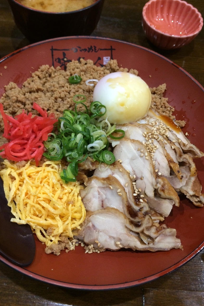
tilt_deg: -61.3
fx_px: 264
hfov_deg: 42.2
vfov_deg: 60.3
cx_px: 90
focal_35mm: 31
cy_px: 149
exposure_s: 1/30
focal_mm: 4.15
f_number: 2.2
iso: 200
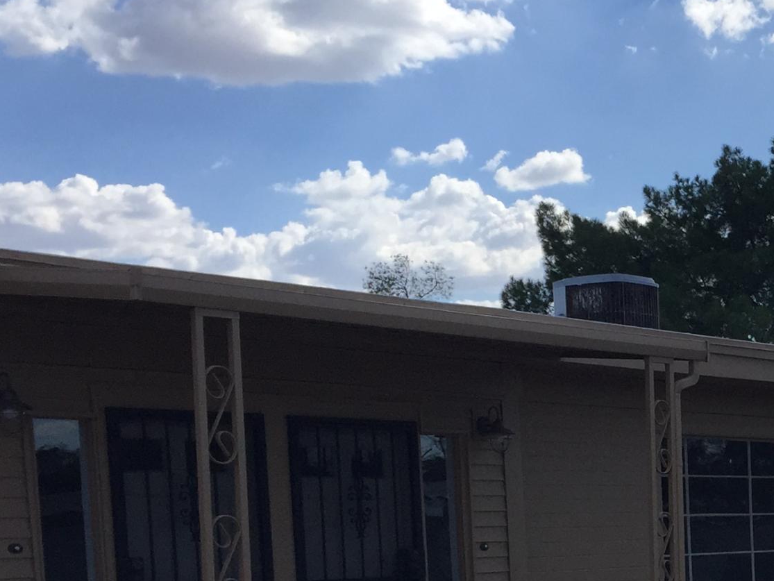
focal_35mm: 78
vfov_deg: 18.0
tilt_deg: -7.1
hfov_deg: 23.0
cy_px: 698
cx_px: 918
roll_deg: +1.5
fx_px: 1745
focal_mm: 4.15
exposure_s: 1/2475
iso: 32
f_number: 2.2
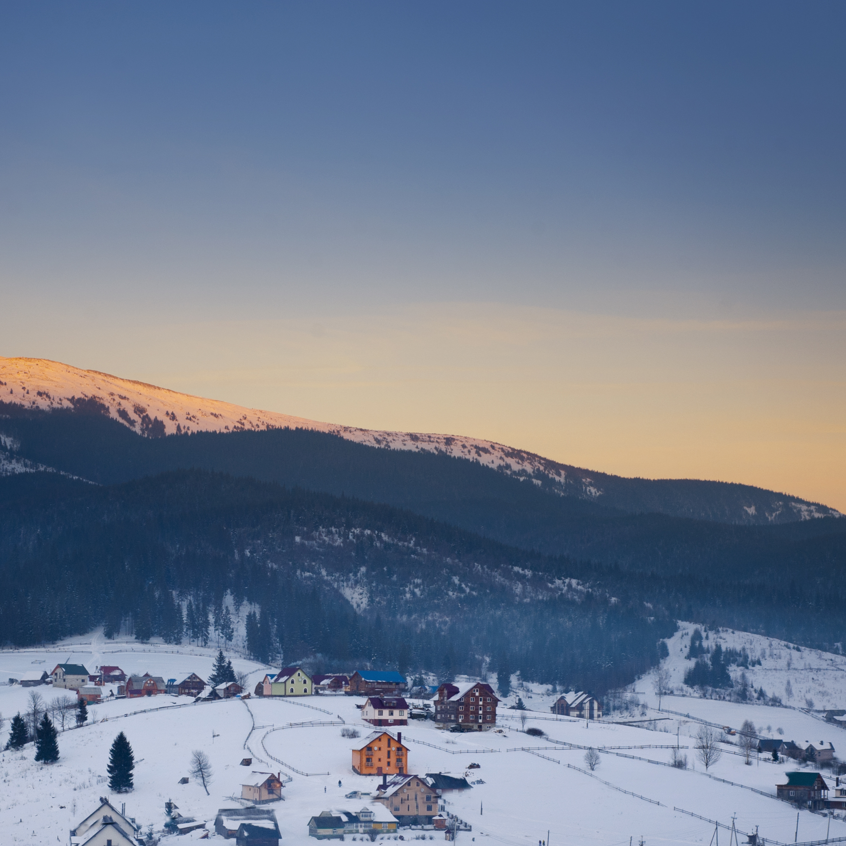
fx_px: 2489
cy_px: 582
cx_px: 220
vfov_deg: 19.2
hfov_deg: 19.2
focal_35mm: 90
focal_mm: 50
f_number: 8
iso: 200
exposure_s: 1/80
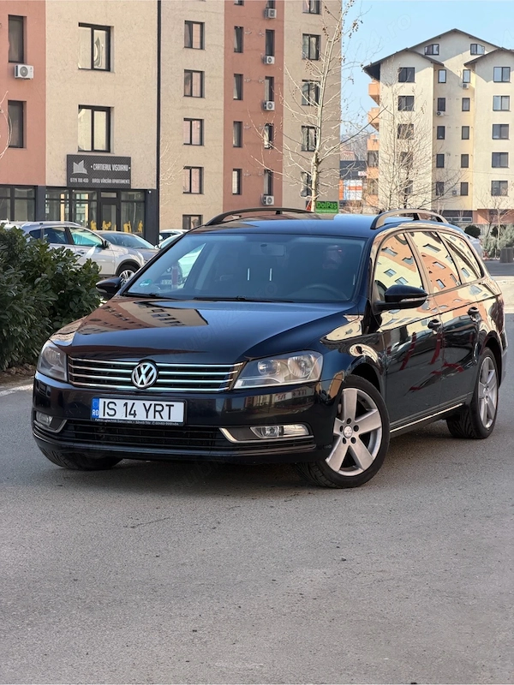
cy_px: 342
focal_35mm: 100
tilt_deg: -2.9
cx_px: 257
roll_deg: -0.5
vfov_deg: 19.6
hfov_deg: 14.8
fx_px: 1980
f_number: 2.8
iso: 50
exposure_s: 1/344
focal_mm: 16.89
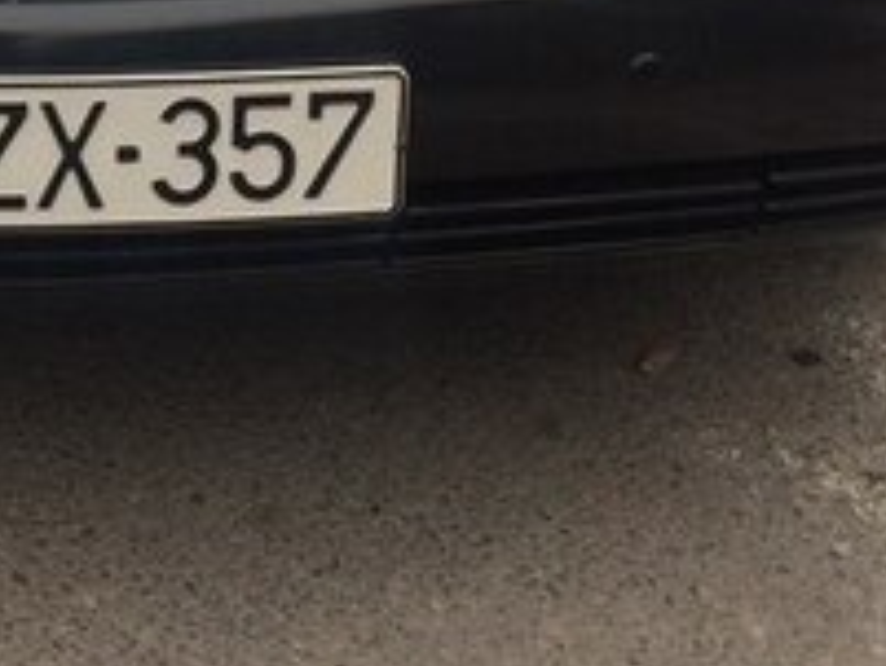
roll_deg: +1.2
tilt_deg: -14.8
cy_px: -311
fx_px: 2433
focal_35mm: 95
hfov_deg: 20.1
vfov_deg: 14.6
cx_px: 26
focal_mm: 4.15
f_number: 2.2
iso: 40
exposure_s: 1/100
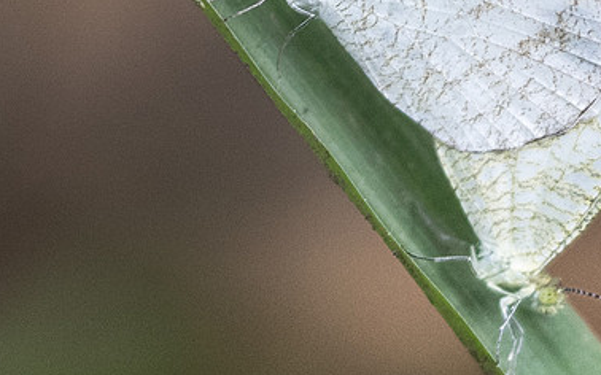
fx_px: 18437
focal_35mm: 1126
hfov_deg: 1.9
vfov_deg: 1.2
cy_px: 36
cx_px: 519
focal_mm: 150
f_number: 3.3
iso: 800
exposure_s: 1/640
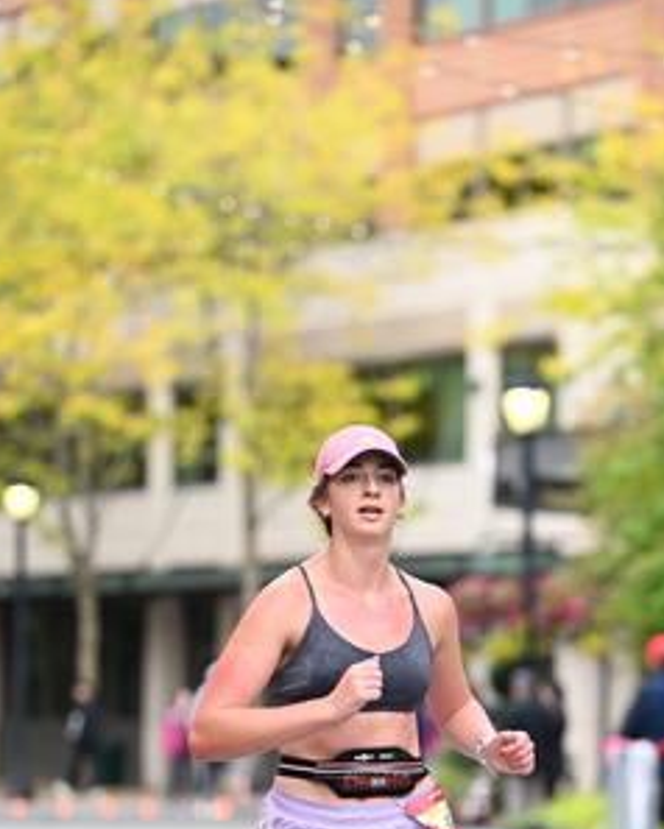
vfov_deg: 8.9
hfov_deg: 7.1
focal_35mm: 217
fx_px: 5325
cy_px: 561
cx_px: 439
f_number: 2.8
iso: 1000
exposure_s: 1/2000
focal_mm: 125
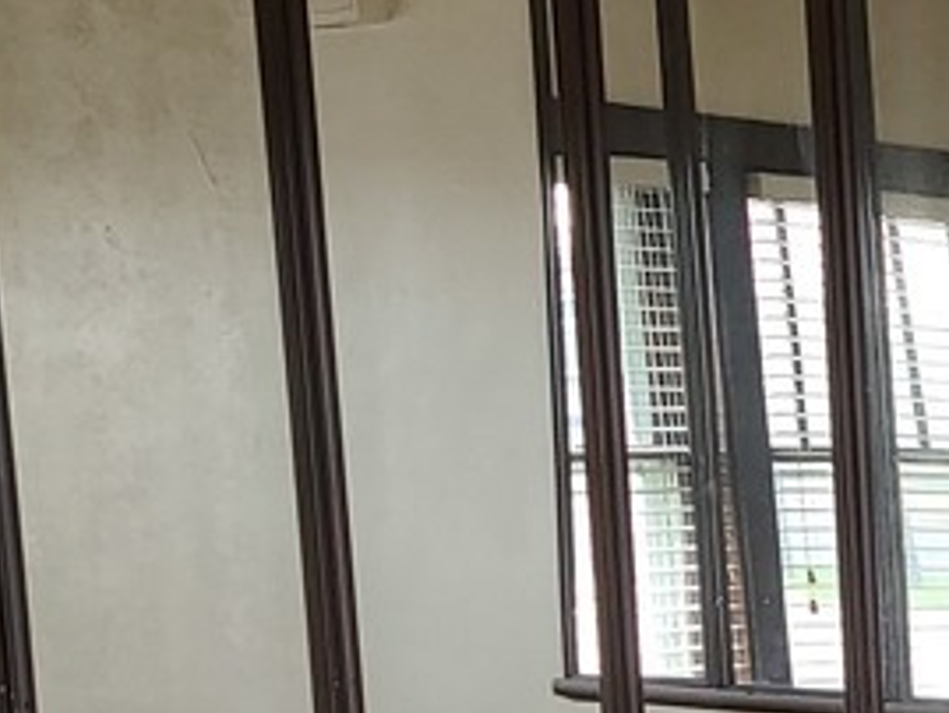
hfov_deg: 12.6
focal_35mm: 139
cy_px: 999
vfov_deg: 10.4
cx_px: 1824
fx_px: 3812
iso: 50
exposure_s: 1/60
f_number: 1.8
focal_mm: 5.4
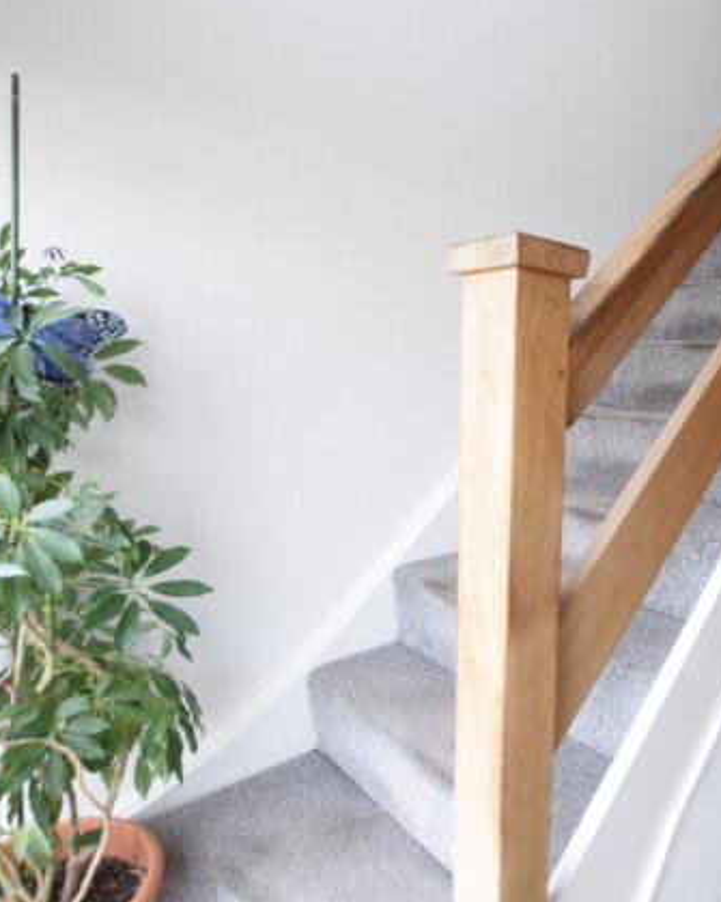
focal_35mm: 22
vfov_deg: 75.1
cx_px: 509
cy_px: 445
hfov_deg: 60.8
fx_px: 587
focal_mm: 10
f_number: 3.5
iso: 200
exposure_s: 1/30
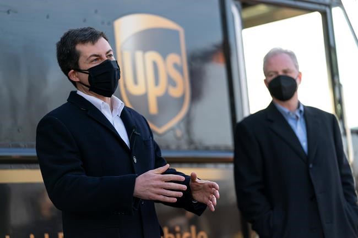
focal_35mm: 126
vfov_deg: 10.9
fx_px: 1253
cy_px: 119
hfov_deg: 16.3
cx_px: 179
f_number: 2.8
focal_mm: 126
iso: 500
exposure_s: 1/1600
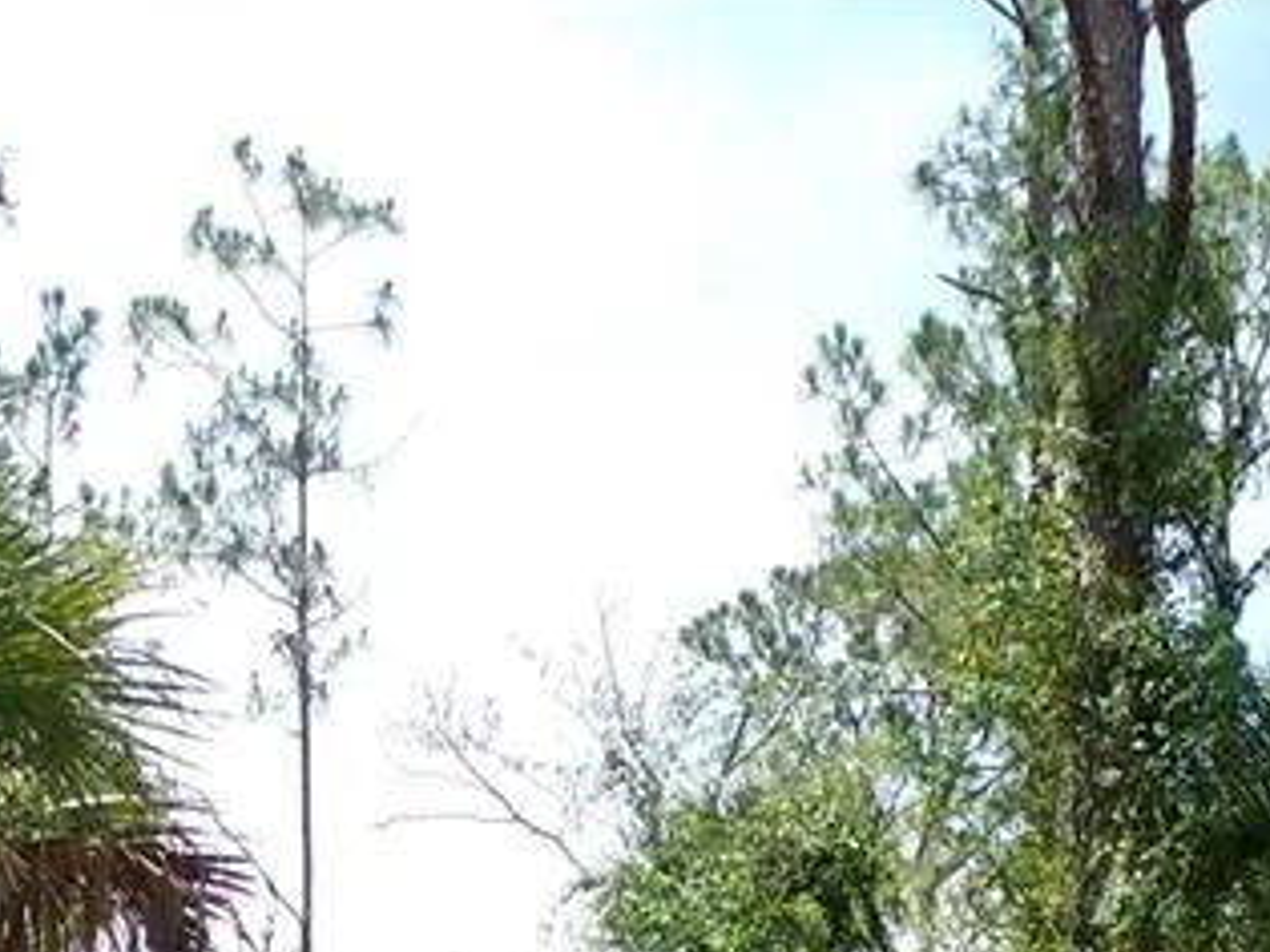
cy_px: 1533
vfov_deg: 16.7
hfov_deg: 24.5
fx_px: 2861
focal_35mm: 78
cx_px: 1052
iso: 100
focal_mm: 4.3
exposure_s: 1/400
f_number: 4.4
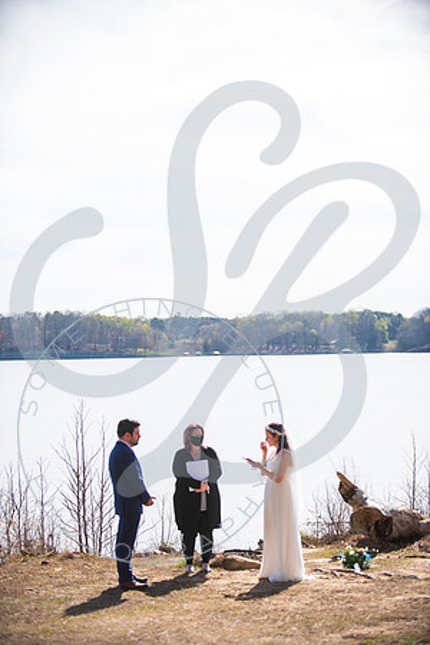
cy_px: 322
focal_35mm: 80
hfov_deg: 17.1
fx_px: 1433
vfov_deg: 25.4
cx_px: 215
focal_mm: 80
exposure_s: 1/1000
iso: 100
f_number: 2.8
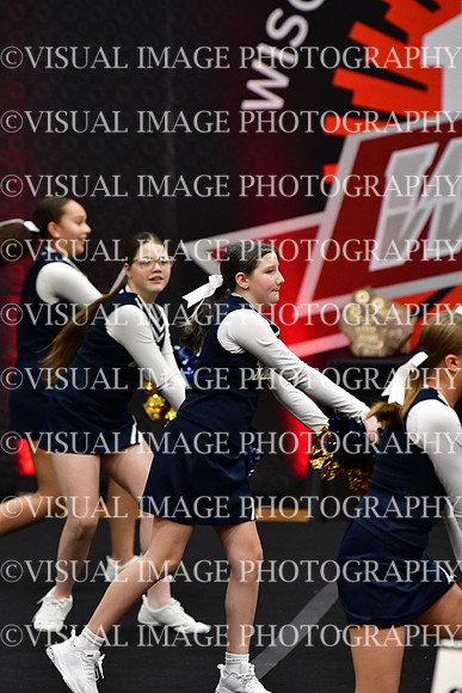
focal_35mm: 300
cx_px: 231
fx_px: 5771
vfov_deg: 6.9
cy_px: 346
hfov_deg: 4.6
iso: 4000
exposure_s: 1/500
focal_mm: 200
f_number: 3.5
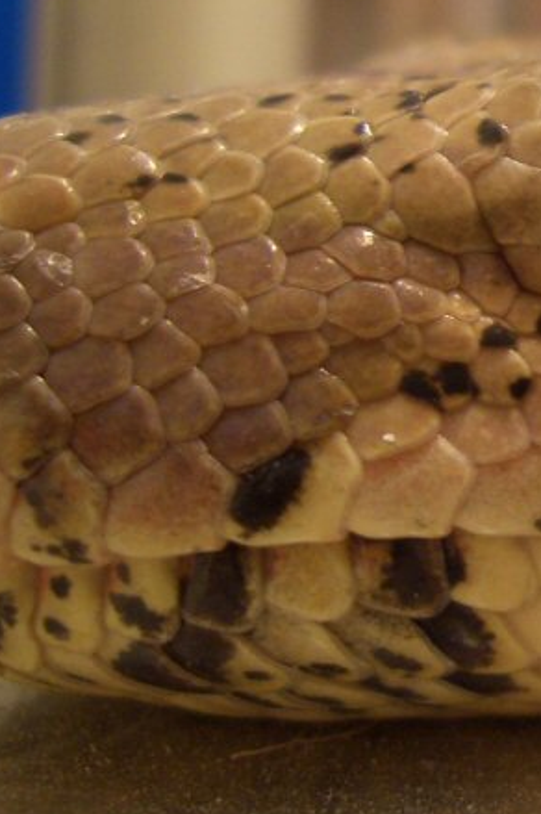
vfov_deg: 23.8
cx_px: 730
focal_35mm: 85
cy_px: 267
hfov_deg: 15.2
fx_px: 1919
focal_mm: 5.8
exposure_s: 1/8
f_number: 2.6
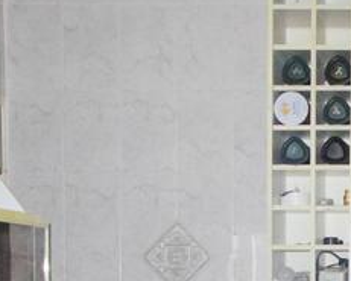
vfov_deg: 10.8
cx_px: 477
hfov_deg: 13.1
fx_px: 1472
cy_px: 302
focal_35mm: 142
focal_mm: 29
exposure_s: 1/60
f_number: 10
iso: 12800
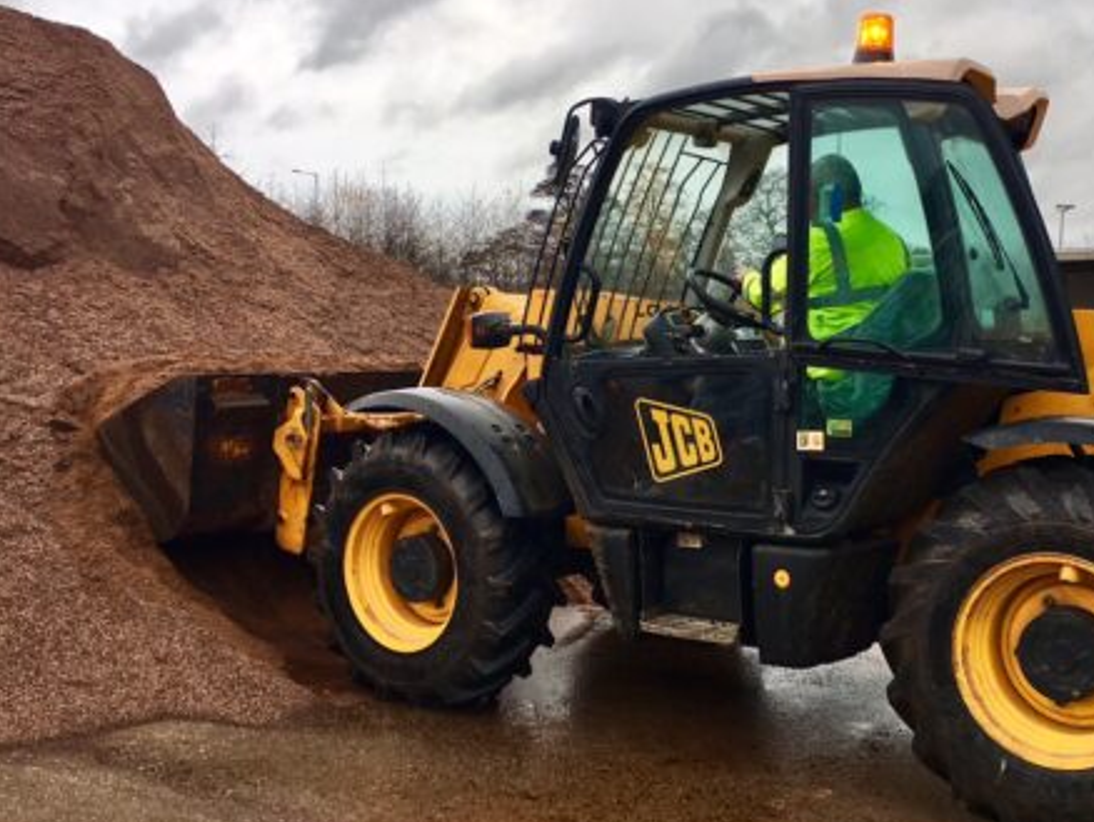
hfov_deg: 43.3
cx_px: 724
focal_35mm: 43
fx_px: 1360
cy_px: 430
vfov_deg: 33.6
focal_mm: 4.15
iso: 25
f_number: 2.2
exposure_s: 1/212
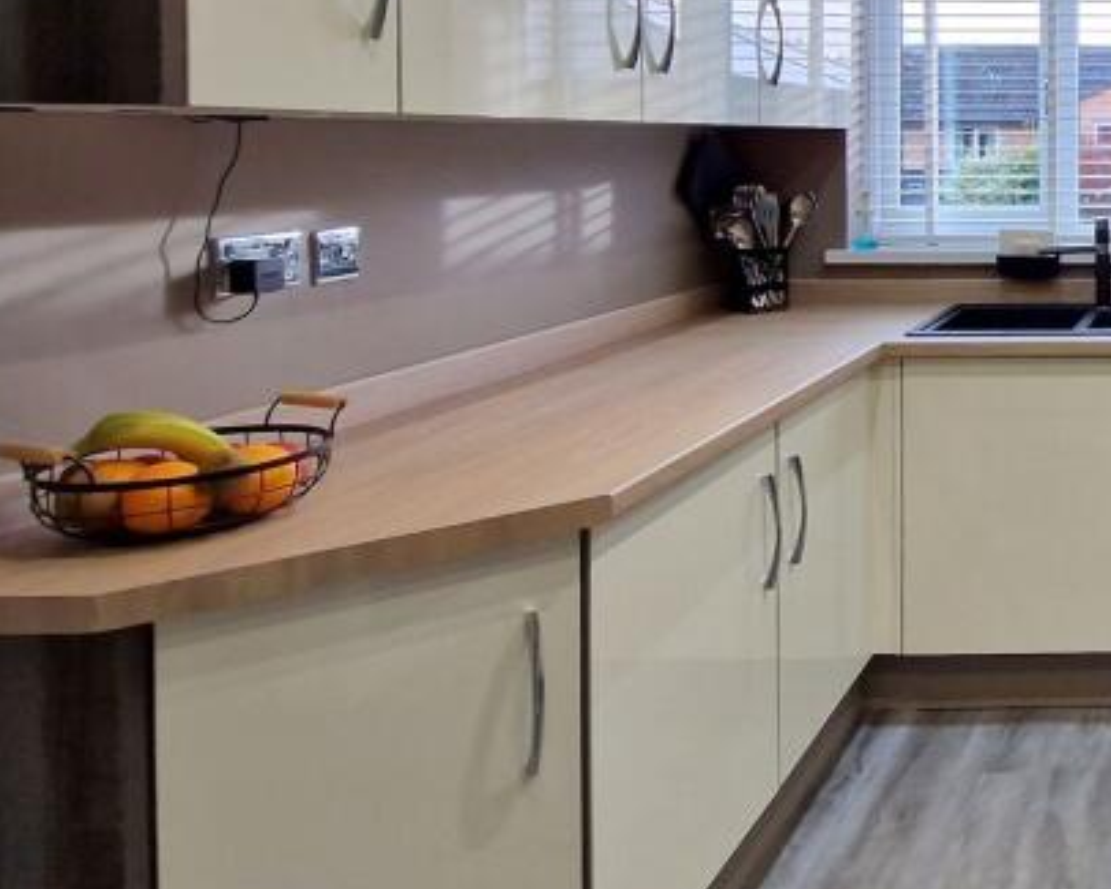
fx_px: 1052
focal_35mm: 32
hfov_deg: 41.2
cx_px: 1289
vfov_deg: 43.8
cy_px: 189
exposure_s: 1/50
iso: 100
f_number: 2.2
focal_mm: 2.2
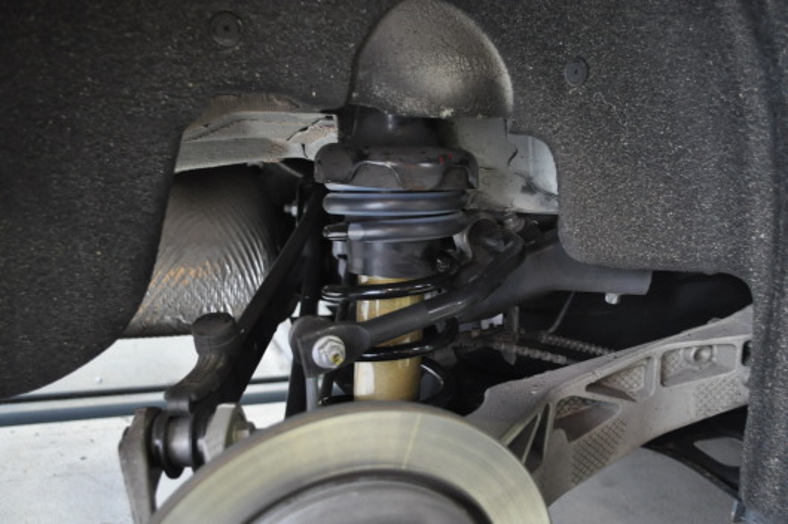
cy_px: 262
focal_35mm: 39
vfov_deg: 34.1
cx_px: 394
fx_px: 853
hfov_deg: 49.6
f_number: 4.2
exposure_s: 1/30
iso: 1400
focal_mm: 26
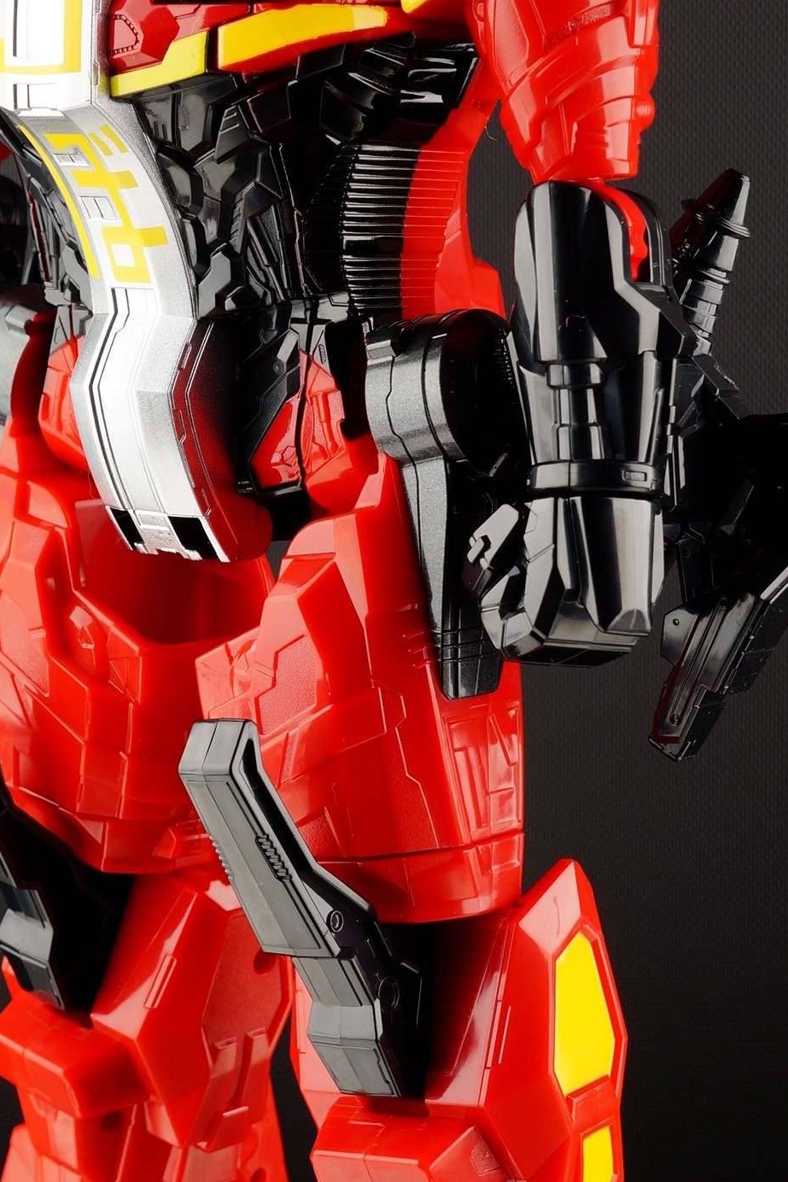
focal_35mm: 86
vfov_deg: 23.6
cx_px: 306
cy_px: 512
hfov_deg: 15.9
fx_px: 2822
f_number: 8
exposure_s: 1/15
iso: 100
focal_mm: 29
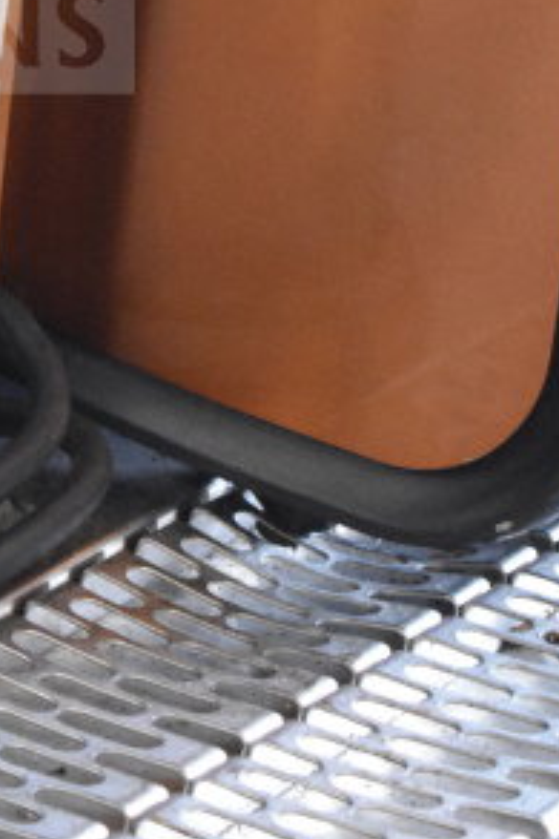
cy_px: -133
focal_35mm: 244
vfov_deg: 8.4
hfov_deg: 5.6
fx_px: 5689
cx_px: -189
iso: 6400
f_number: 6.3
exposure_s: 1/160
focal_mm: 52
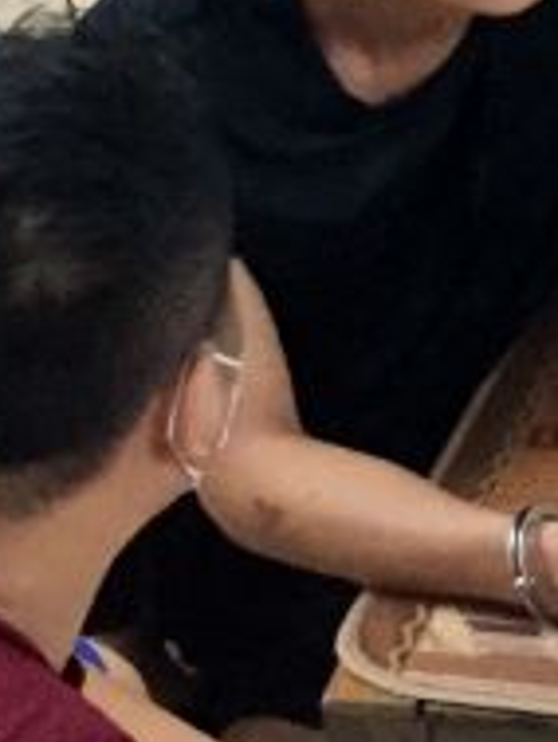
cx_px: 1202
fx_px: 3371
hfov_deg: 8.8
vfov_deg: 12.3
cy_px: -181
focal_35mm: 157
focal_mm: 4.15
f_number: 2.2
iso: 250
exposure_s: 1/33
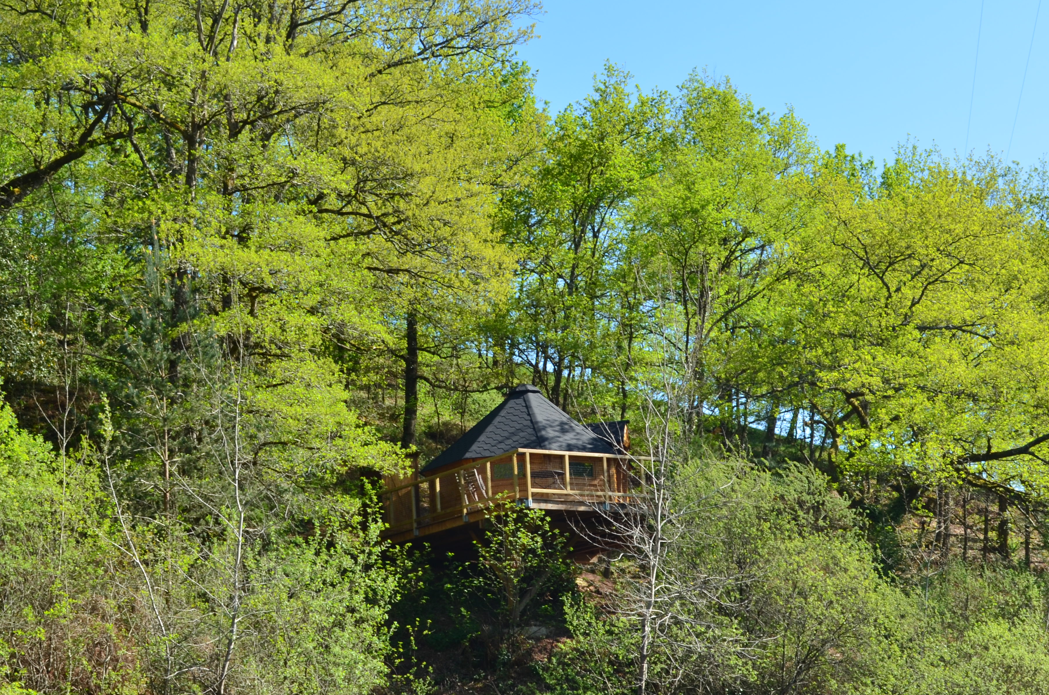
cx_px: 580
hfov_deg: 28.2
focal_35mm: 72
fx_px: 2085
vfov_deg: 18.9
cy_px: 456
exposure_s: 1/125
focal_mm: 35
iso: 180
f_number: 11
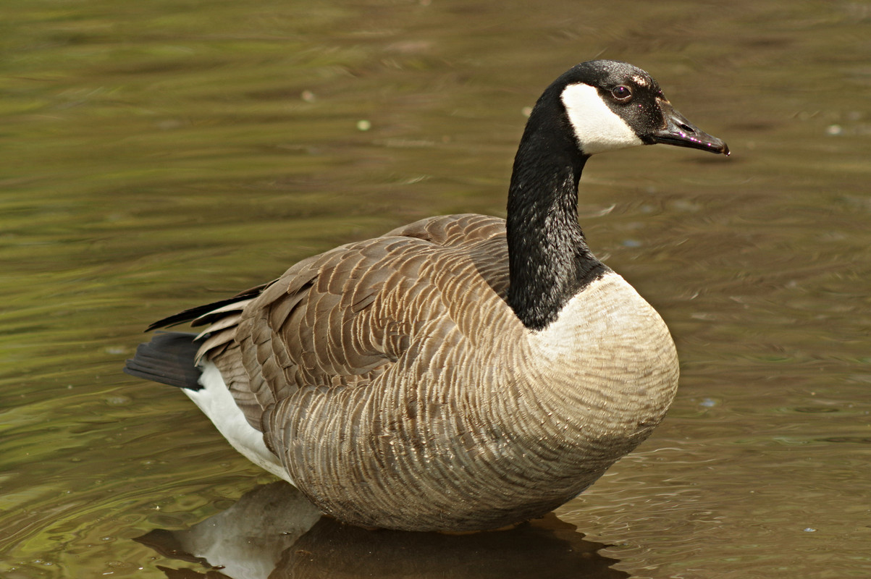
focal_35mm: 450
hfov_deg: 4.6
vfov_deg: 3.1
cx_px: 436
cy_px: 290
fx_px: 10878
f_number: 1.4
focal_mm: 300
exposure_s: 1/500
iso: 400
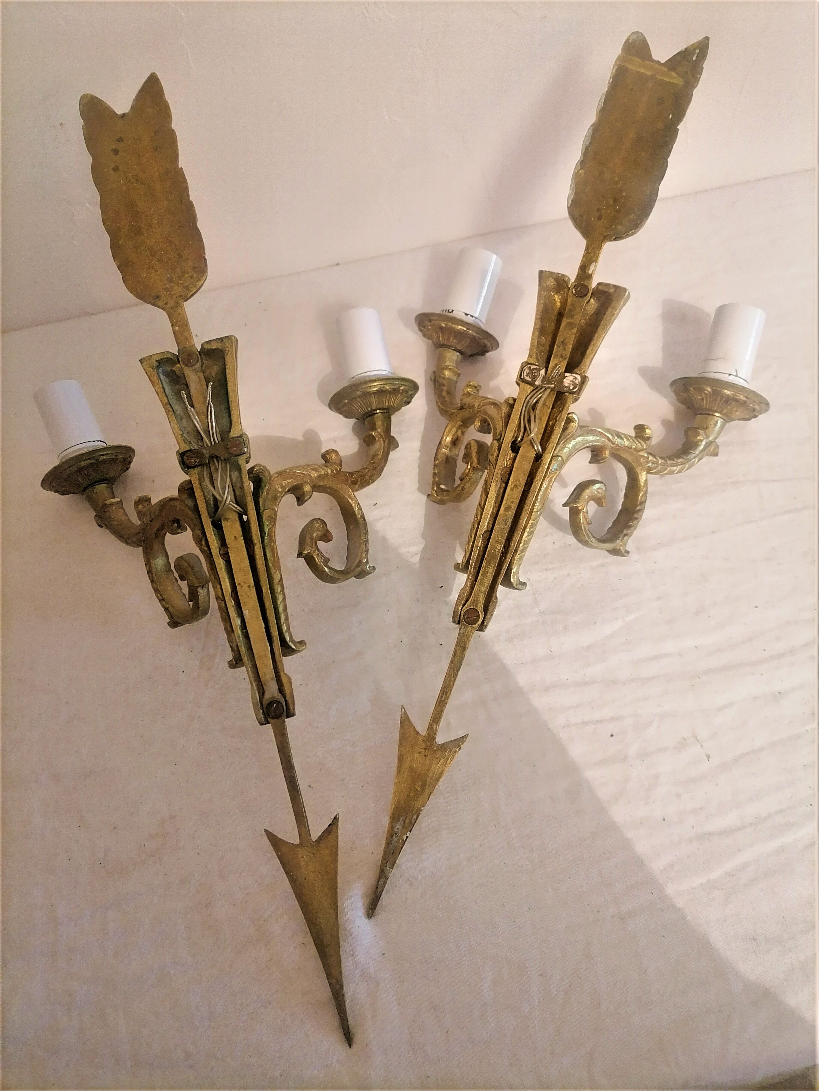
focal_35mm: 26
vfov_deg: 67.3
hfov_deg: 53.1
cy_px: 546
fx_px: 820
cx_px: 410
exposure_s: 1/33.3
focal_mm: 5.4
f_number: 1.8
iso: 400
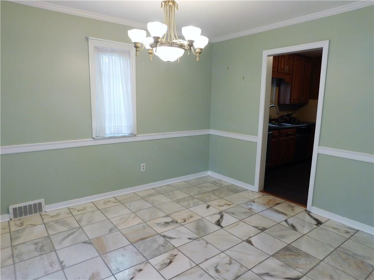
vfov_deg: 58.9
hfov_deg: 73.9
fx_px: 248
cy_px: 140
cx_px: 187
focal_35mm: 23
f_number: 3
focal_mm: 4
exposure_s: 1/30
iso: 160
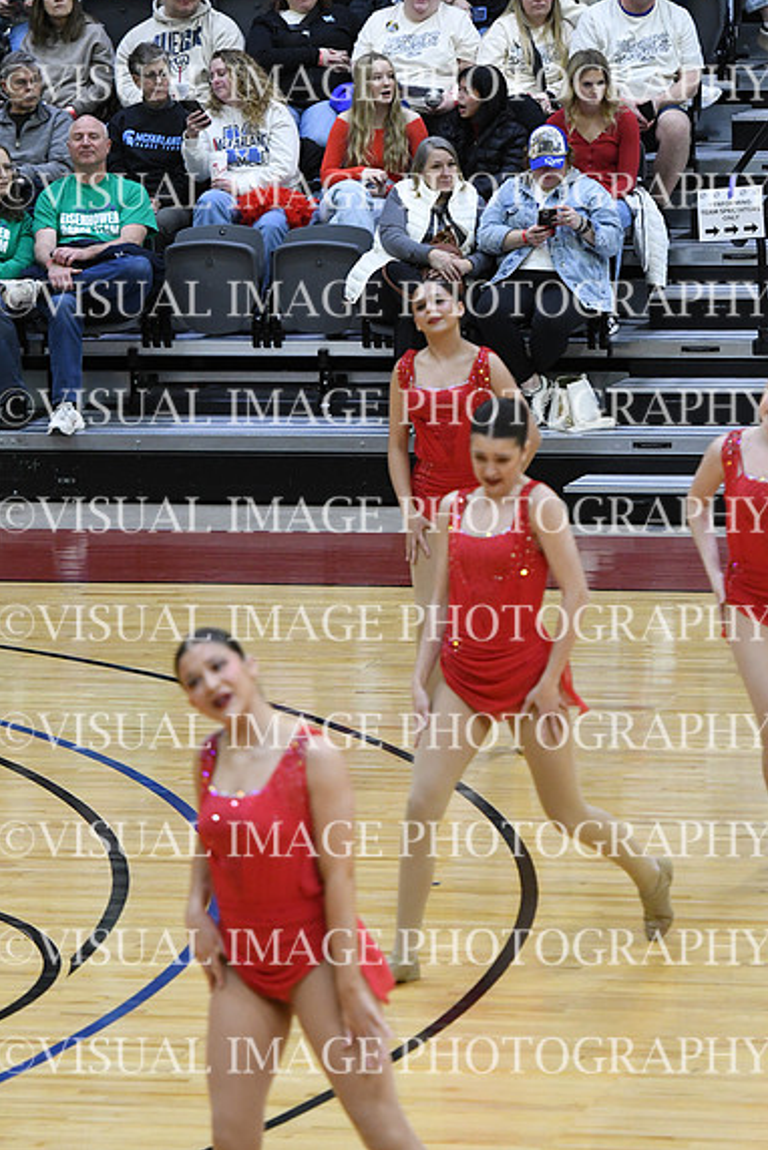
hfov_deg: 6.5
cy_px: 569
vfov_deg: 9.7
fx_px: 6807
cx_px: 385
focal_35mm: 213
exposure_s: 1/400
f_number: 3.5
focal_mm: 140
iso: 4000
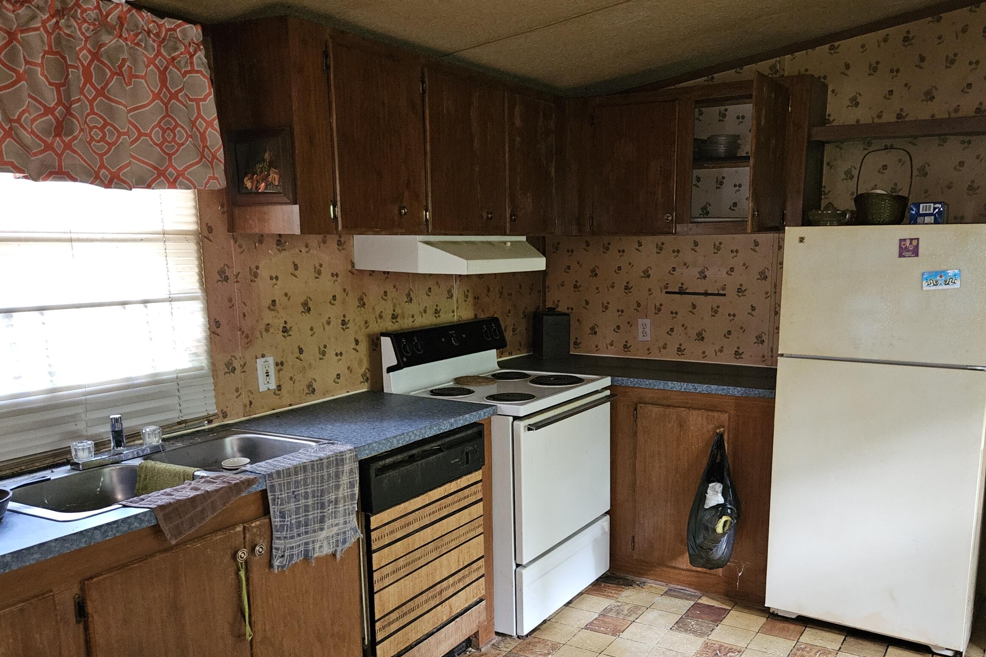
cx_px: 556
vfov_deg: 42.0
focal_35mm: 31
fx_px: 849
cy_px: 413
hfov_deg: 60.1
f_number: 1.8
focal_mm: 5.4
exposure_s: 1/8
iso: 500
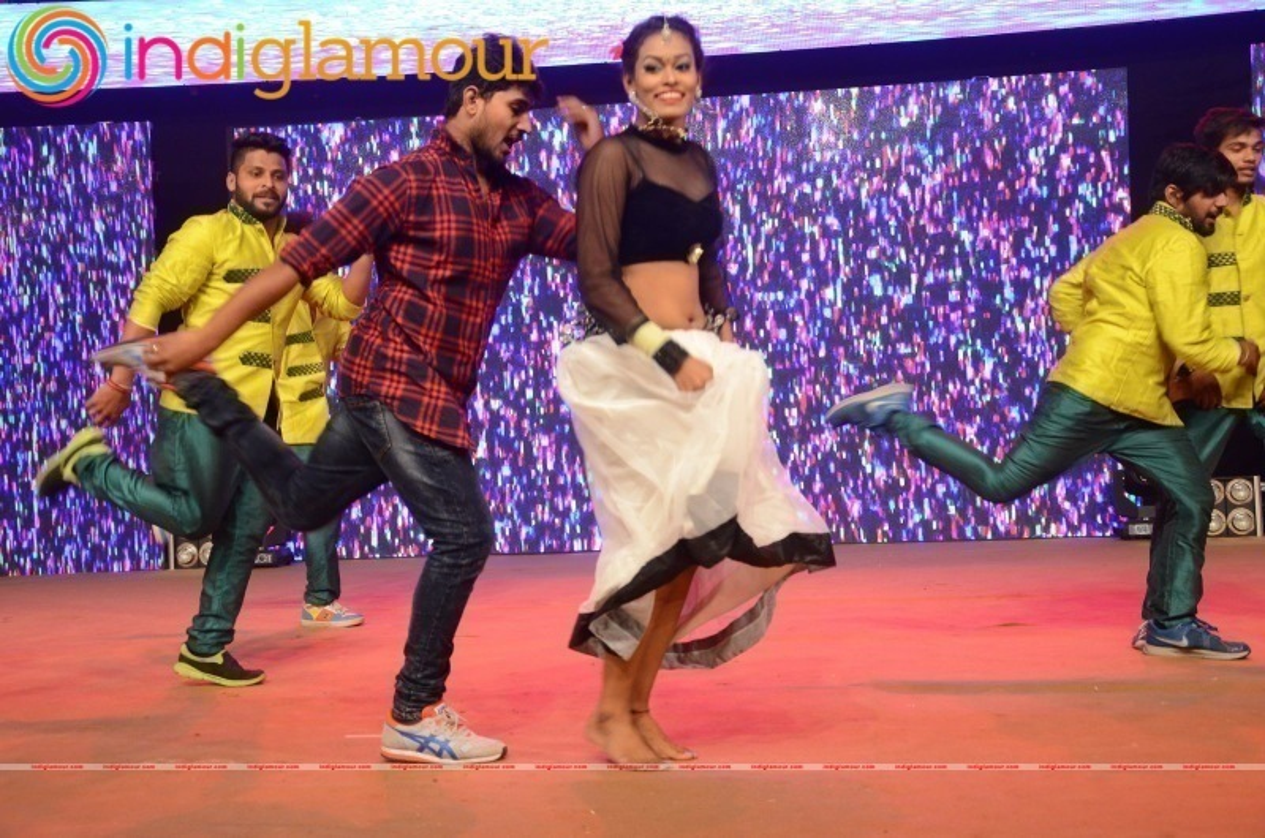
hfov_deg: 41.2
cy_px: 419
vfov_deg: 28.0
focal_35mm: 48
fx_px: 1683
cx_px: 632
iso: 1250
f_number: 4.5
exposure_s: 1/100
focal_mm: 32
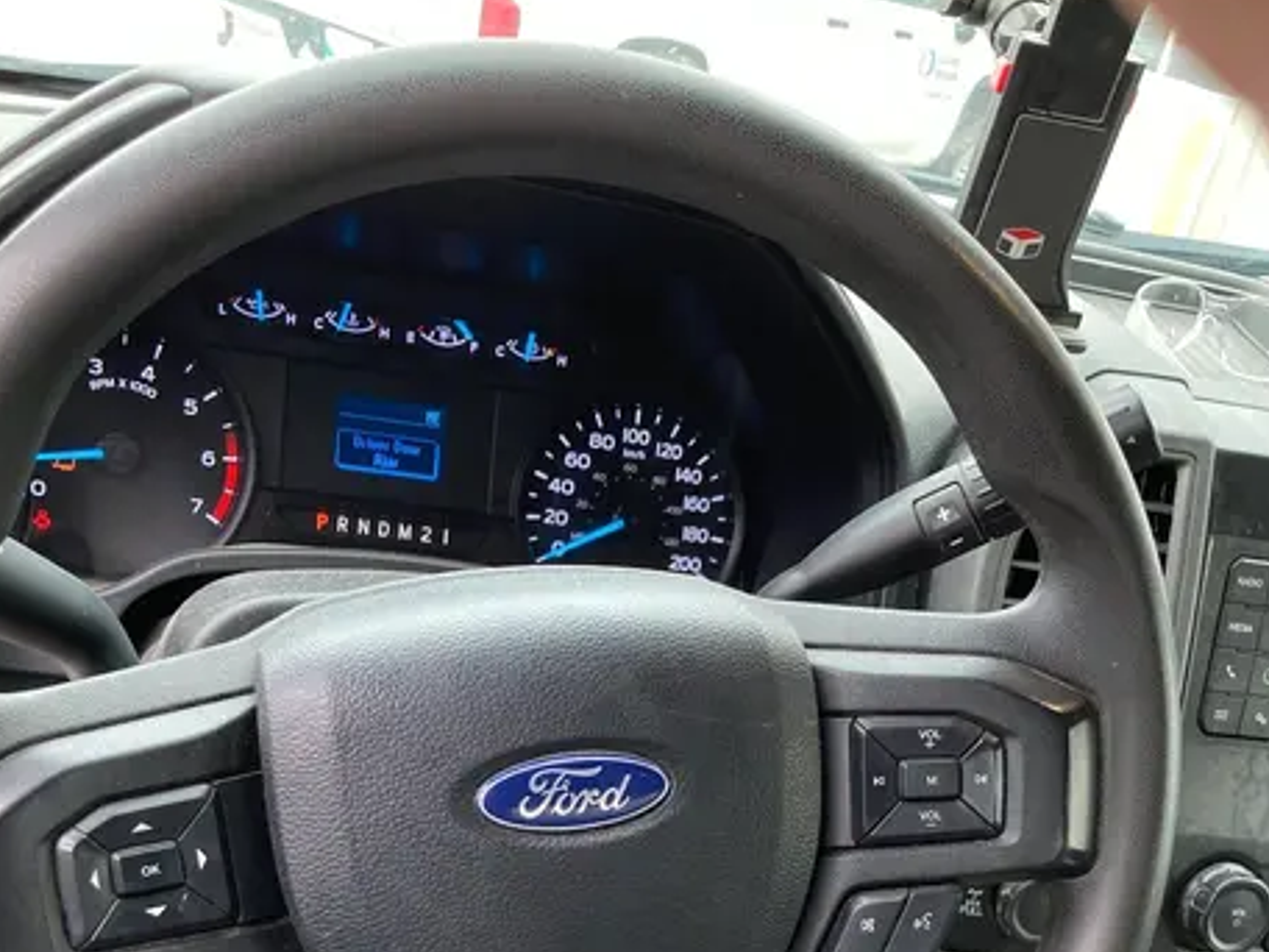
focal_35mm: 45
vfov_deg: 30.3
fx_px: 1650
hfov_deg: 42.1
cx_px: 626
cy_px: 912
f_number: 1.8
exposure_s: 1/88
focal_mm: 3.99
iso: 80
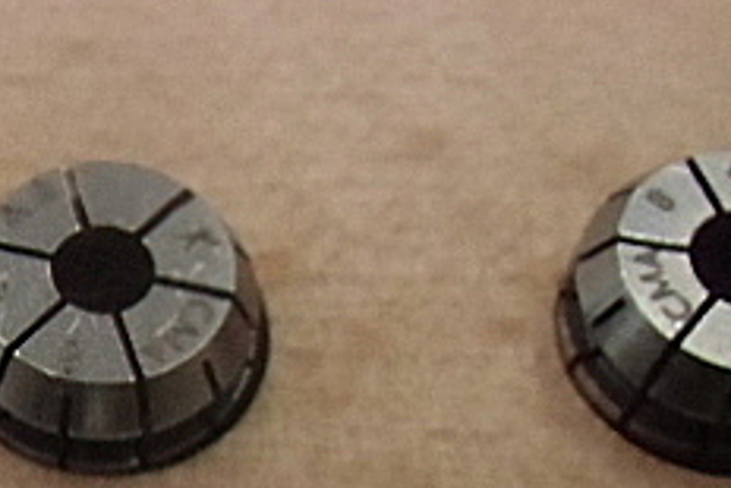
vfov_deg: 14.7
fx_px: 1747
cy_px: 746
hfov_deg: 22.9
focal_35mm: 86
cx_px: 50
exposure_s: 1/100
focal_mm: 5.36
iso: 800
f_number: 3.5
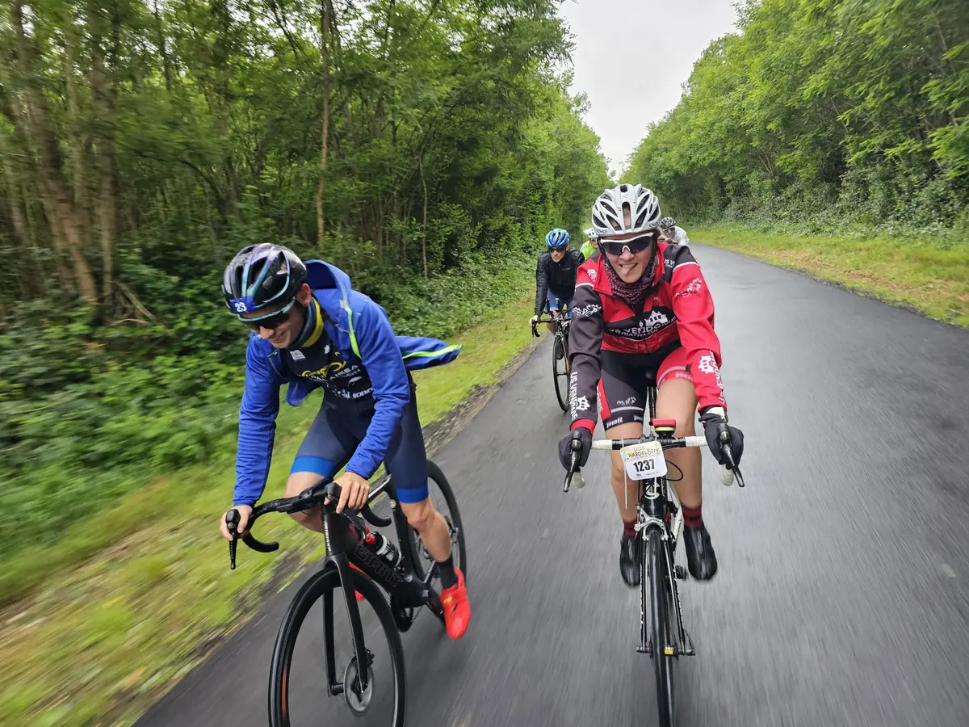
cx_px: 484
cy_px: 364
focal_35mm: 23
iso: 64
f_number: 1.7
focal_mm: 6.3
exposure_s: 1/72
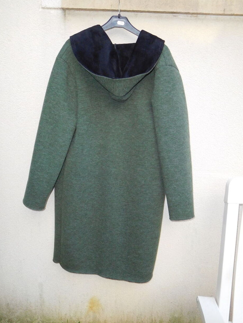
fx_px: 253
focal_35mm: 27
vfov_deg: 65.3
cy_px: 159
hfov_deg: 51.4
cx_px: 124
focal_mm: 4.5
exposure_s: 1/30
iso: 200
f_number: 3.4
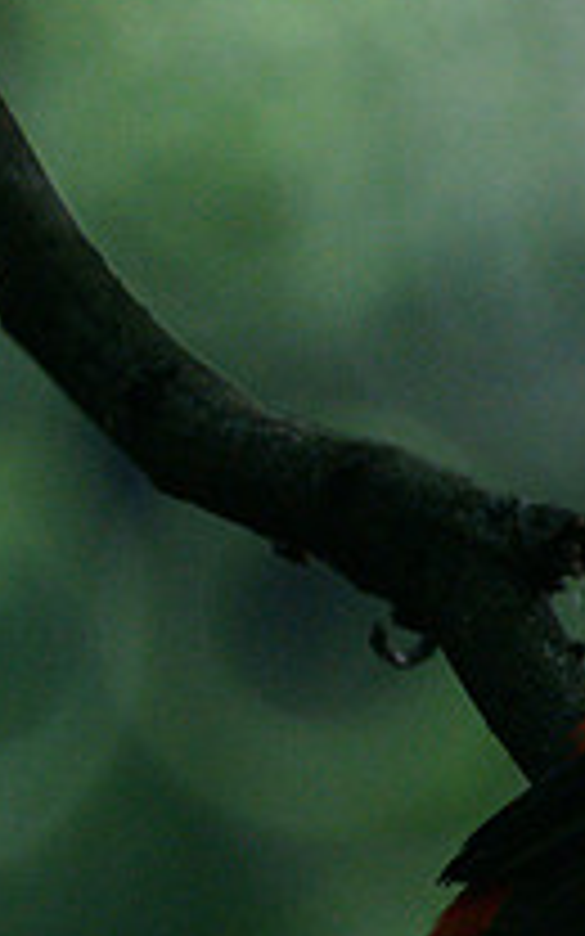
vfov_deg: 1.0
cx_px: 918
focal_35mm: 2132
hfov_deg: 0.6
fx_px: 54385
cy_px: 767
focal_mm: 500
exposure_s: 1/250
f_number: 8
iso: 1600
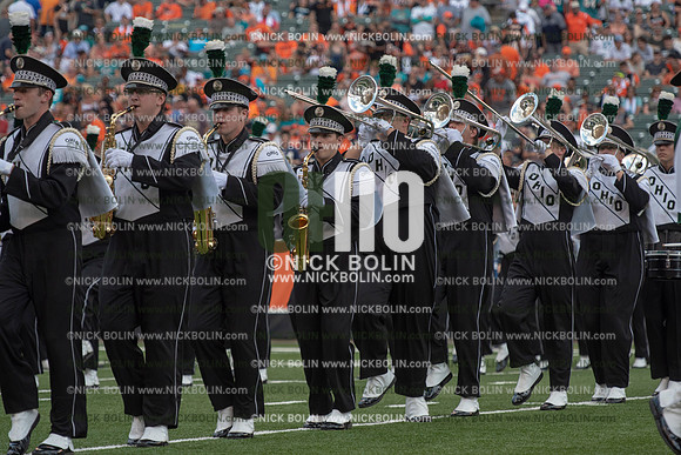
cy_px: 228
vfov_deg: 6.5
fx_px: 3973
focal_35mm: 210
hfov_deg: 9.8
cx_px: 340
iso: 400
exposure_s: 1/1250
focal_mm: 210
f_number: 5.6
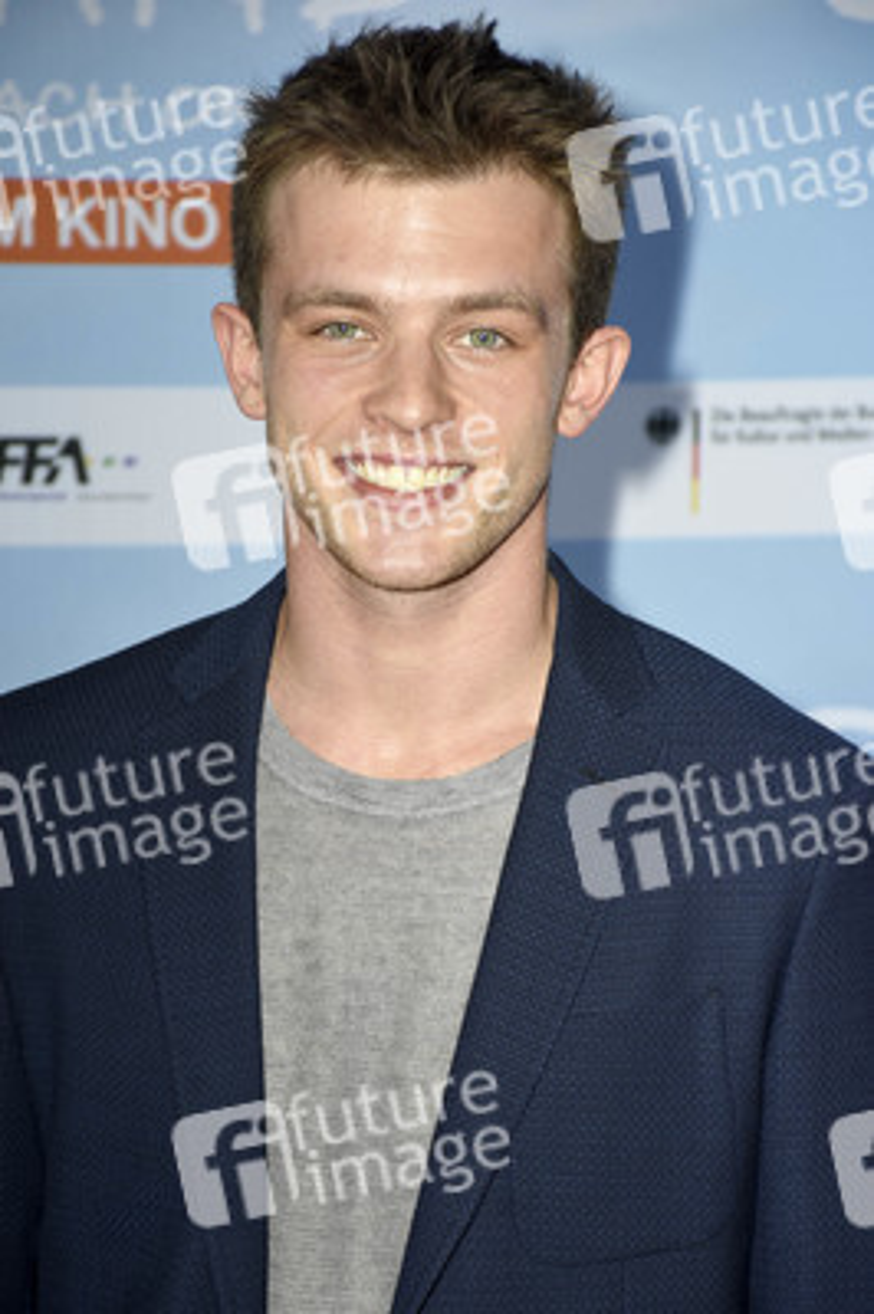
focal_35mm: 183
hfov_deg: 7.5
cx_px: 437
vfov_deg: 11.2
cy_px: 657
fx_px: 6675
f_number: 5.6
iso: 320
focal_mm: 122
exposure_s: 1/160
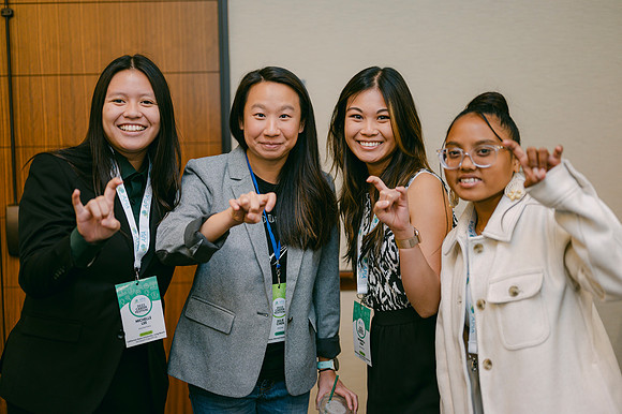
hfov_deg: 39.2
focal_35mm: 51
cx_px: 311
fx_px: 873
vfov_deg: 26.7
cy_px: 207
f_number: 2
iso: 500
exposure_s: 1/125
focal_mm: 50
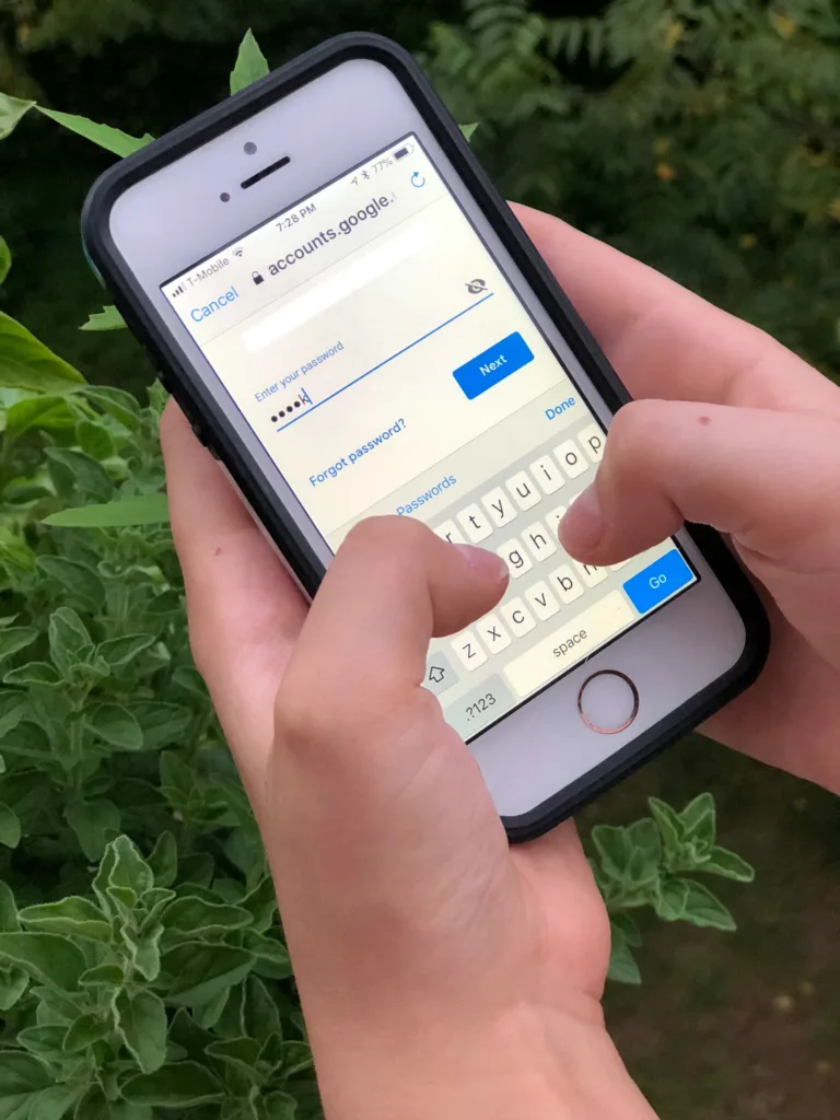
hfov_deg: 25.7
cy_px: 560
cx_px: 420
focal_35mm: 57
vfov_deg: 33.8
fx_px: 1844
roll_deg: +2.5
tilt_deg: -33.2
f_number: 2.8
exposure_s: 1/60
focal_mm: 6.6
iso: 160
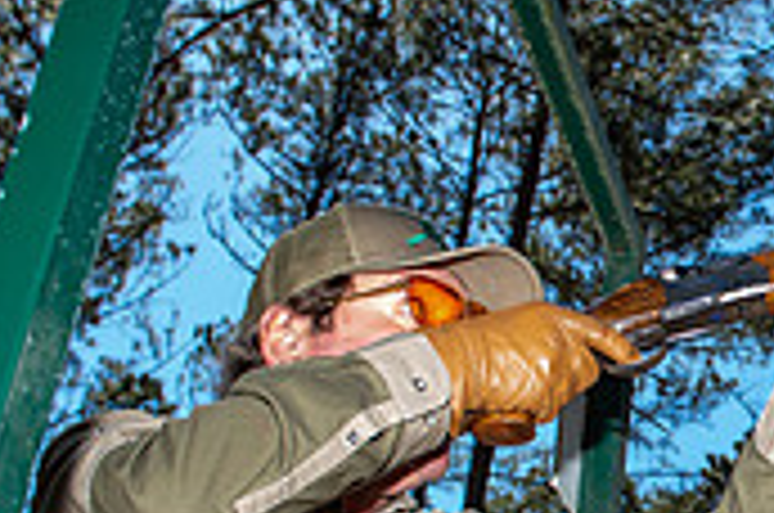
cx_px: 972
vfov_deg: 16.5
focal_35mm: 81
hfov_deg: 22.7
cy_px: 500
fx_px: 1738
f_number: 5.6
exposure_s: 1/160
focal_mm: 24
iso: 50
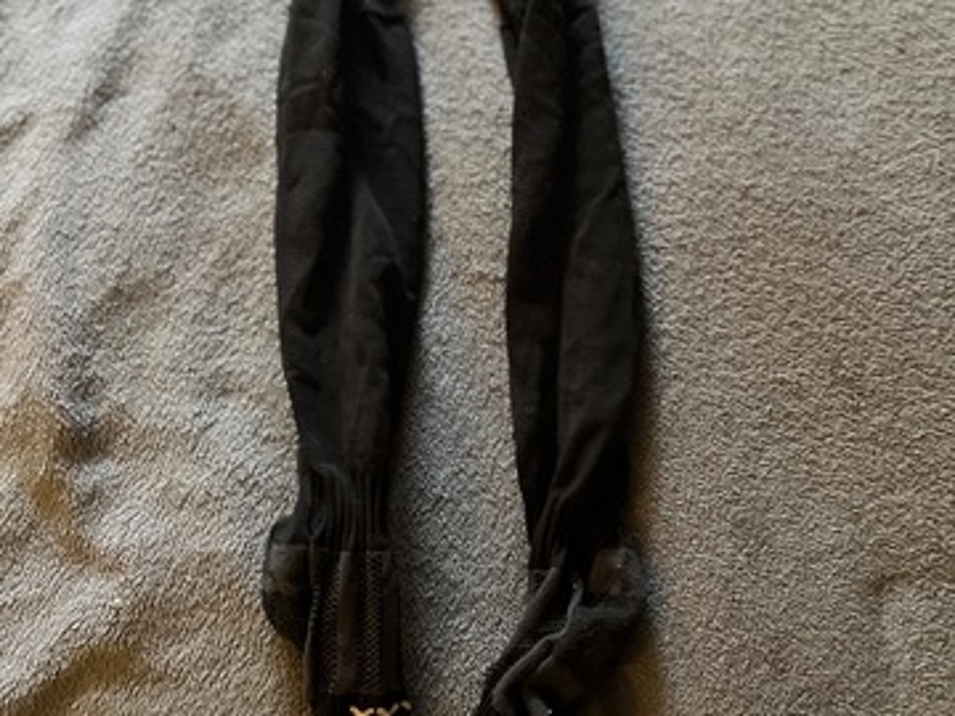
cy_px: 358
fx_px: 717
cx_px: 478
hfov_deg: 67.3
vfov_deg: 53.1
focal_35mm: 26
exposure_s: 1/30
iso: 800
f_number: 1.5
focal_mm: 5.7
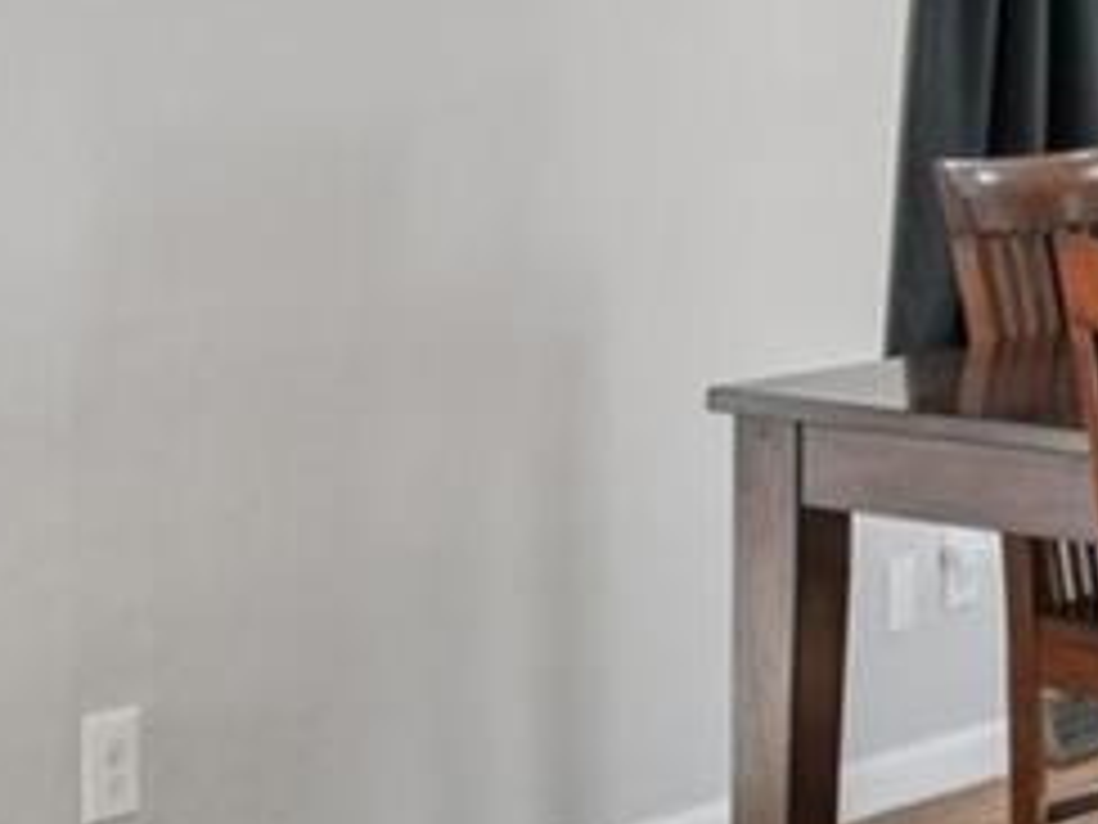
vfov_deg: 13.9
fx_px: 3304
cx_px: 729
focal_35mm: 104
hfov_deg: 18.8
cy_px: -68
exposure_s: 1/160
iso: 1000
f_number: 8
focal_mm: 11
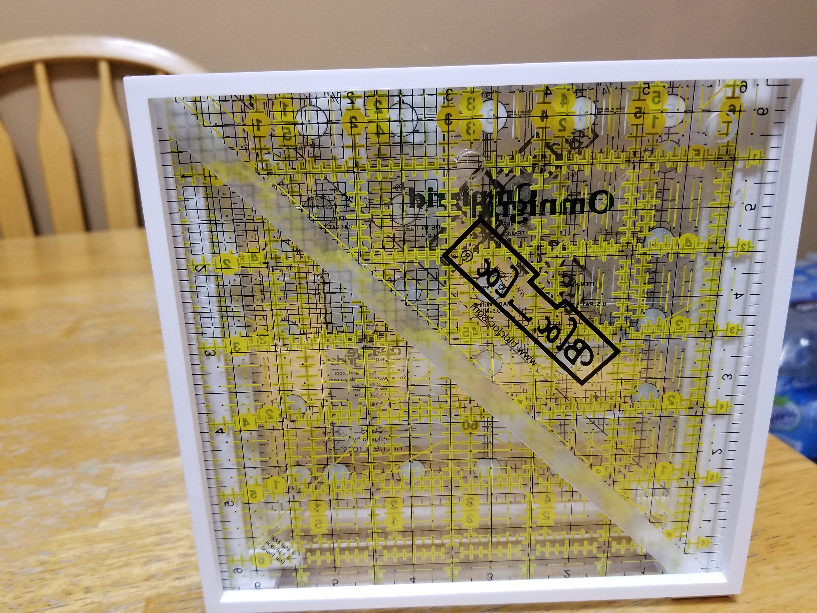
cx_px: 408
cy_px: 306
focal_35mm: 26
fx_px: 614
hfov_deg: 67.3
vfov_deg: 53.1
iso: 250
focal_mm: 4.25
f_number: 1.7
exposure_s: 1/30
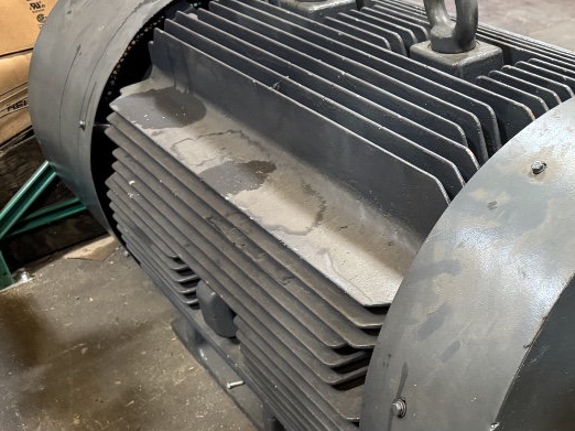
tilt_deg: -31.4
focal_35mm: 46
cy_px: 216
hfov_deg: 38.2
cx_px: 528
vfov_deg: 31.5
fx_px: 764
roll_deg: +2.3
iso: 800
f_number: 1.78
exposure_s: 1/60
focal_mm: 6.76
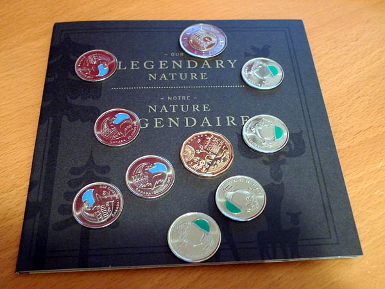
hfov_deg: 42.9
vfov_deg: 32.9
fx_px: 489
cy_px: 144
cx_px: 192
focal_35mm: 44
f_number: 2.5
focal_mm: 9.3
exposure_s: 1/8
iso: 400
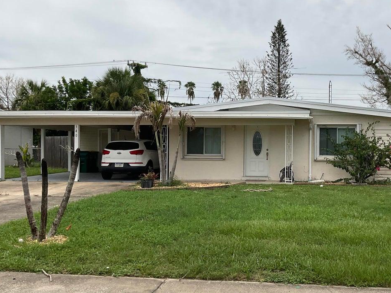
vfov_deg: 34.3
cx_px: 259
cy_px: 161
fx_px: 475
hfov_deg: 44.2
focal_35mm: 42
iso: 16
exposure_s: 1/3125
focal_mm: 3
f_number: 1.8
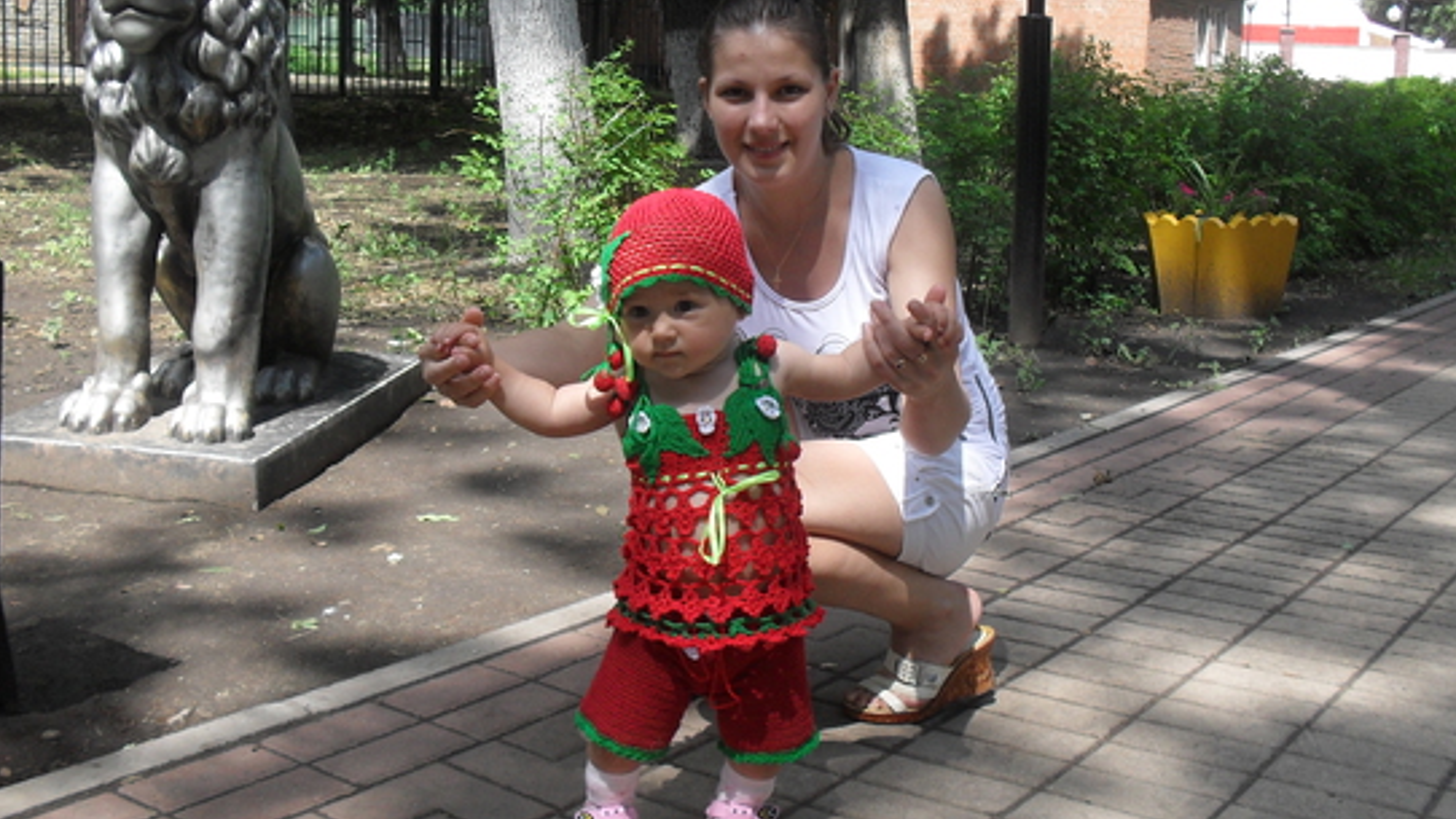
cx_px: 733
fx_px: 1622
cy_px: 383
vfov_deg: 28.3
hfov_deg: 48.4
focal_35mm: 42
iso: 80
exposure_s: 1/350
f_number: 2.8
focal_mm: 6.3
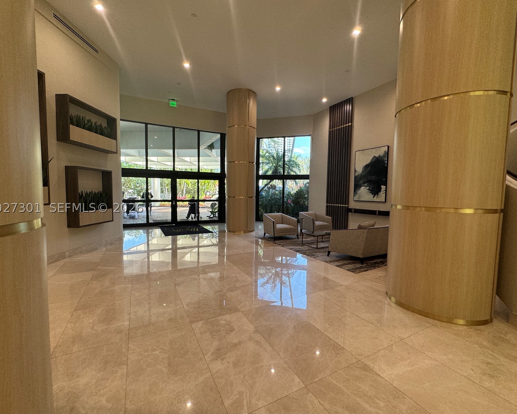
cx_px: 252
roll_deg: -1.2
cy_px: 208
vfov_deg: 84.0
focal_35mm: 15
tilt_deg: -3.0
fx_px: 229
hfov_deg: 96.8
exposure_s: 1/120
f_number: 2.2
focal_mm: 2.22
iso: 160
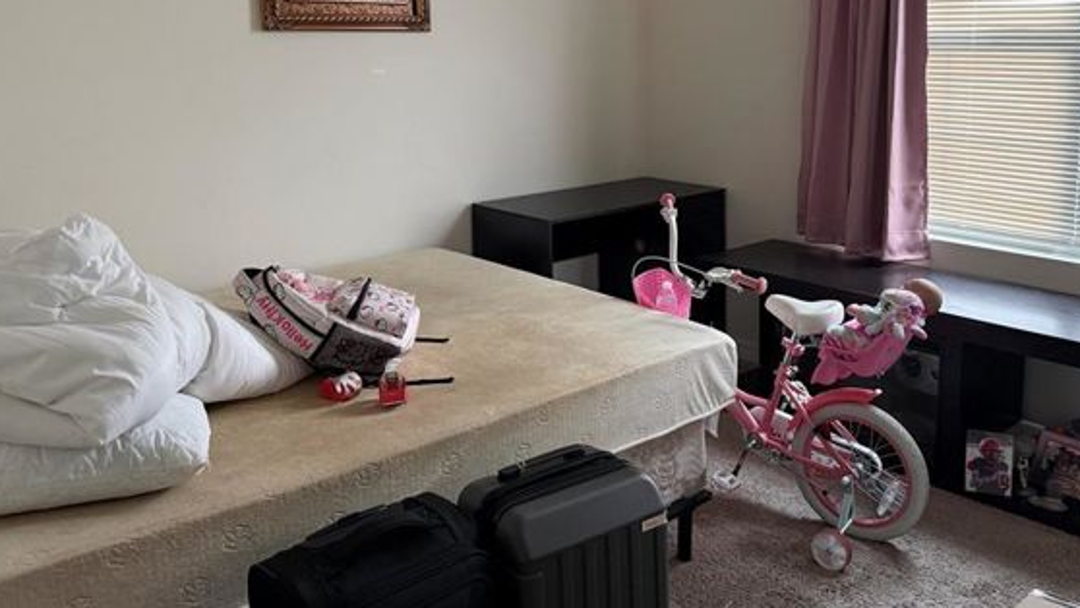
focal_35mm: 33
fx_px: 945
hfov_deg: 59.4
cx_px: 580
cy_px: 163
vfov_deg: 35.0
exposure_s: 1/60
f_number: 1.78
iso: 320
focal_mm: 6.76
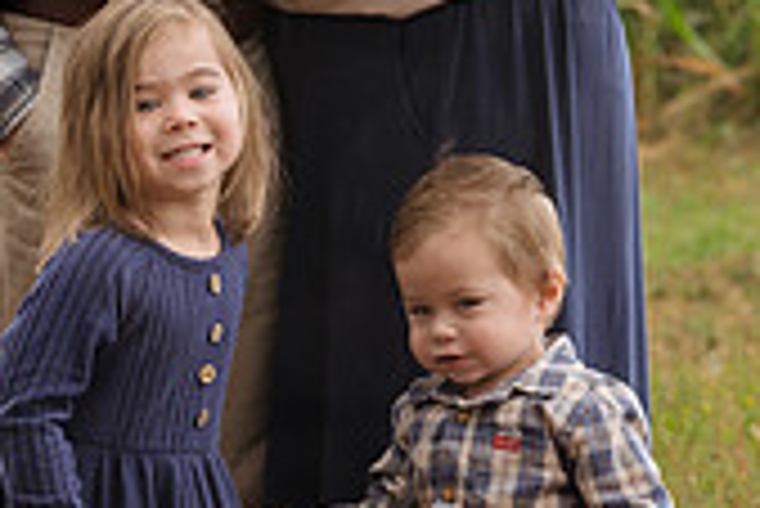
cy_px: -40
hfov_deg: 9.7
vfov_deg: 6.4
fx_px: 4500
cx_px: 306
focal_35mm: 213
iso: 200
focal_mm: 80
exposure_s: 1/125
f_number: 5.6
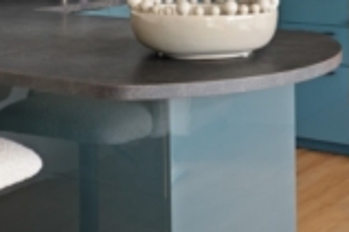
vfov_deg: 14.8
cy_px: -82
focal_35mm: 88
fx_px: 853
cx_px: 182
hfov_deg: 23.1
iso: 400
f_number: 8
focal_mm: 23
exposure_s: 1/2
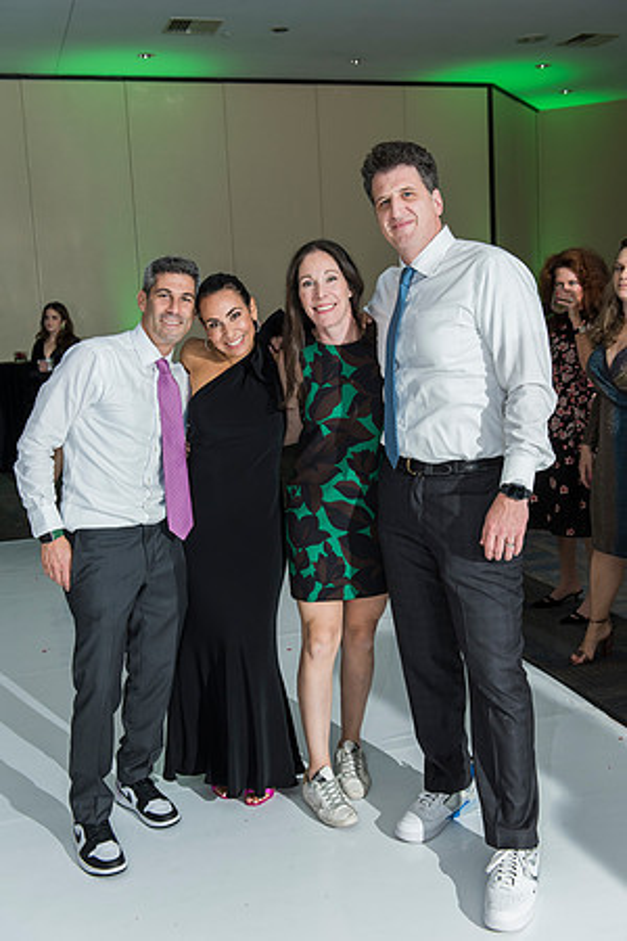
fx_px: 993
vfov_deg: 50.7
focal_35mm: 38
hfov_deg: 35.1
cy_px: 470
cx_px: 314
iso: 800
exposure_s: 1/100
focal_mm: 38
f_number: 5
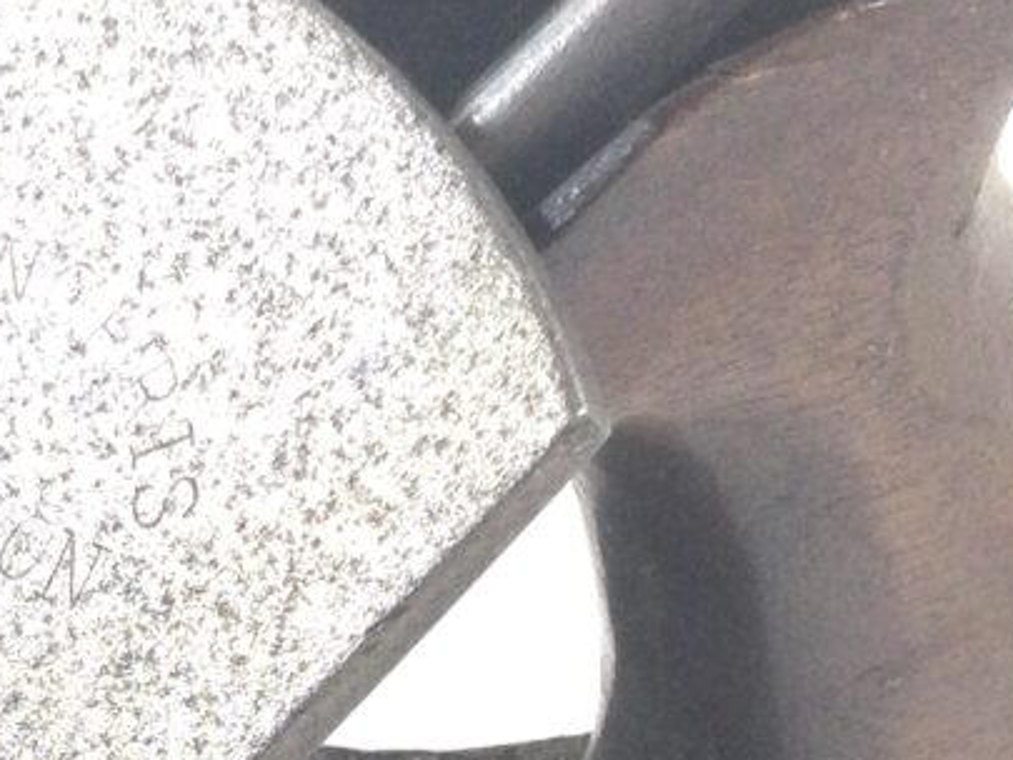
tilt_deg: -50.8
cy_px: 1018
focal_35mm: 147
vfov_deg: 9.9
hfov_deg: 12.7
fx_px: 4303
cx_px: -513
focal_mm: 3.3
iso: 40
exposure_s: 1/100
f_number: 2.4
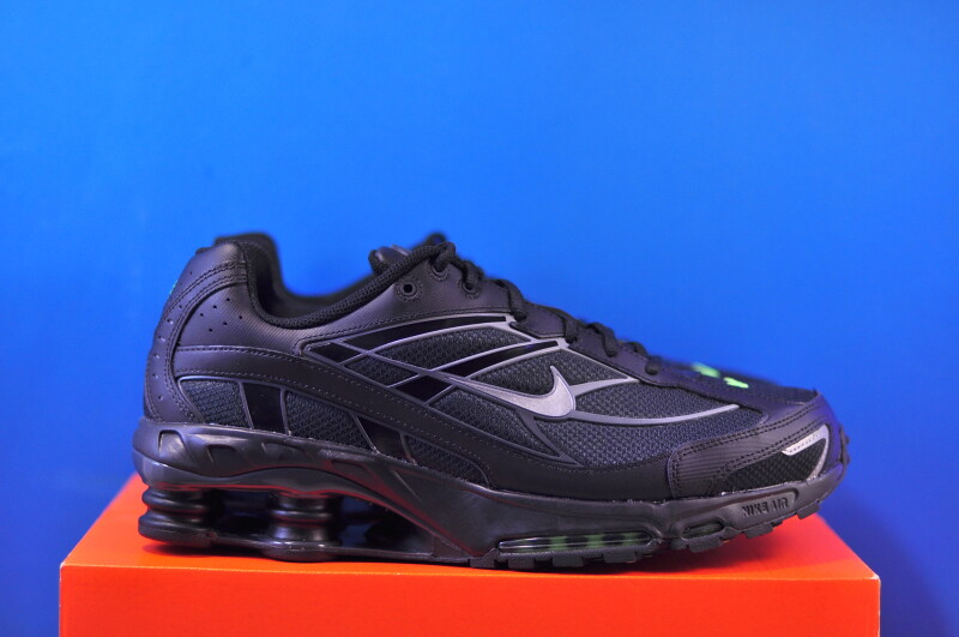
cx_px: 480
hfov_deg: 27.0
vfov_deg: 18.1
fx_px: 1995
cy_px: 318
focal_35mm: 75
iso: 250
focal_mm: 50
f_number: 2
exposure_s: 1/320
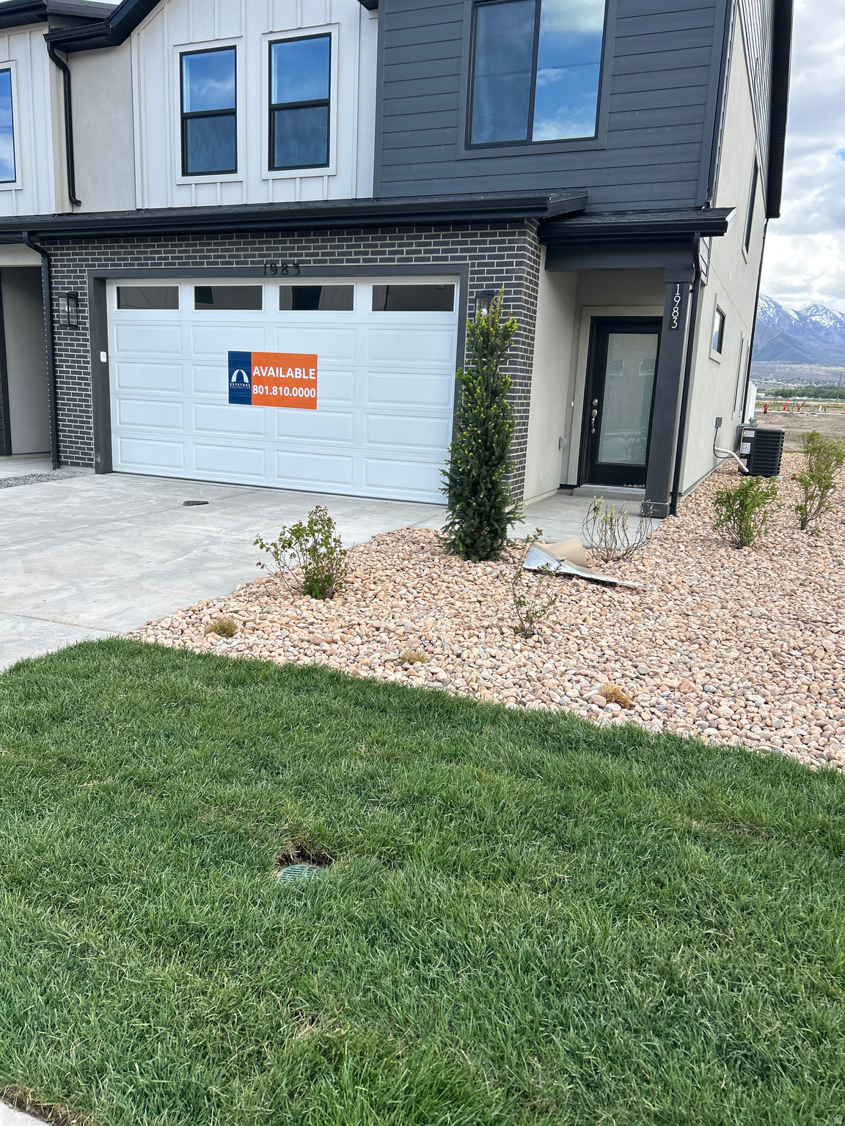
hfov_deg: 53.1
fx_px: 846
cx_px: 422
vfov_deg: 67.3
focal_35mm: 26
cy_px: 563
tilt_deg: -11.9
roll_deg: -2.5
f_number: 1.5
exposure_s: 1/1171
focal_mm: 5.7
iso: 50
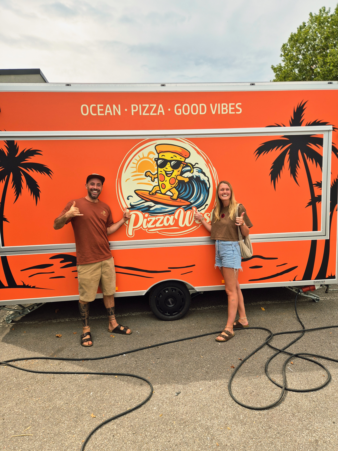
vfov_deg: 73.9
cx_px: 169
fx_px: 299
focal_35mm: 23
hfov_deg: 58.9
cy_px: 226
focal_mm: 5.4
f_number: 1.8
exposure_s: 1/2000
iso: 25
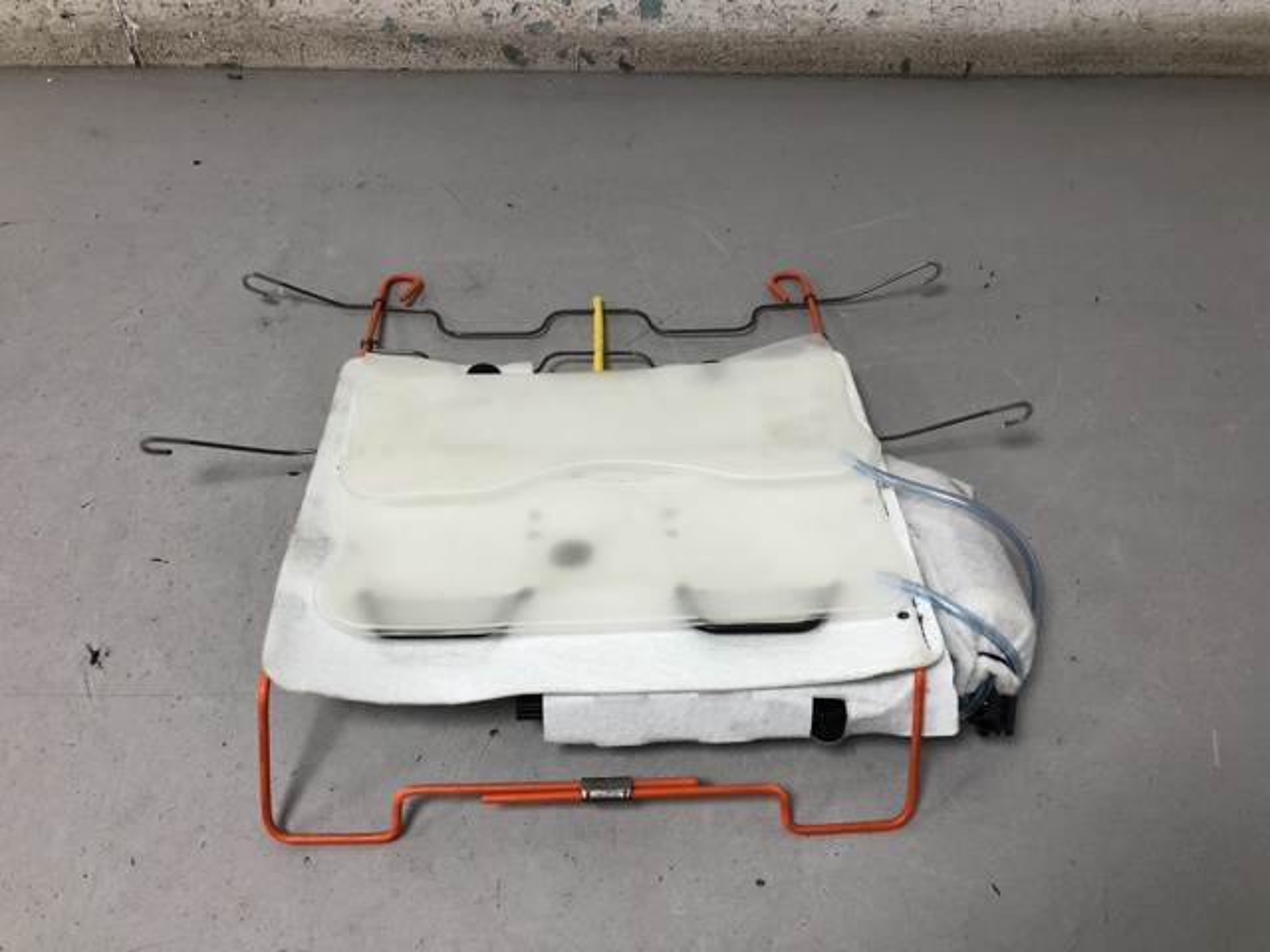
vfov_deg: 49.7
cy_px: 476
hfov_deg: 63.4
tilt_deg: -48.0
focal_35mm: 28
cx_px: 635
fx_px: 1027
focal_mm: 4
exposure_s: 1/33
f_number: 1.8
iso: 25
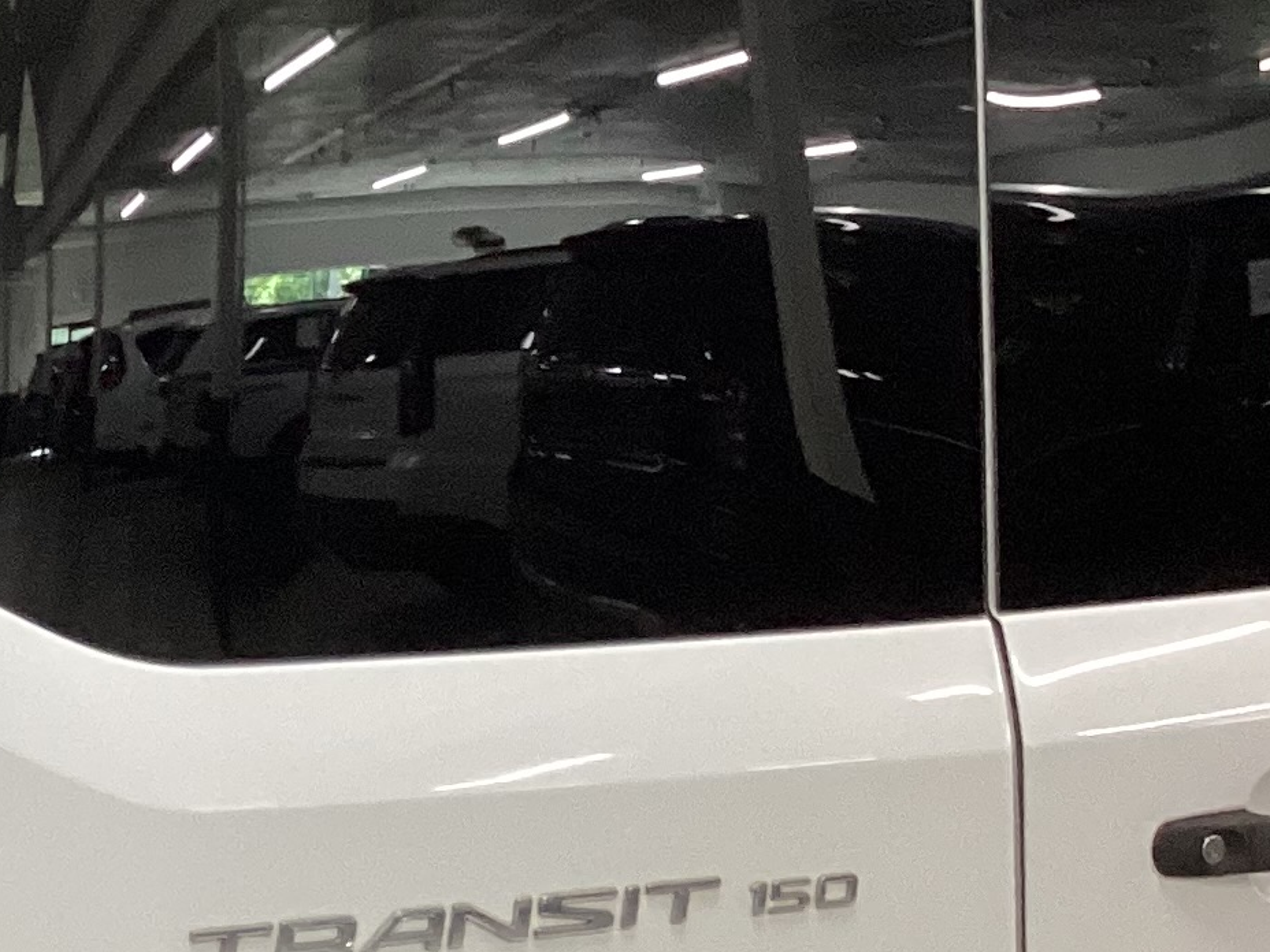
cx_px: -19
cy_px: 509
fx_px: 3999
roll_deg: +0.0
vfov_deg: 13.6
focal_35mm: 109
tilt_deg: -7.5
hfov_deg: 17.6
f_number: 2.4
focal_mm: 3.3
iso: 250
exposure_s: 1/60
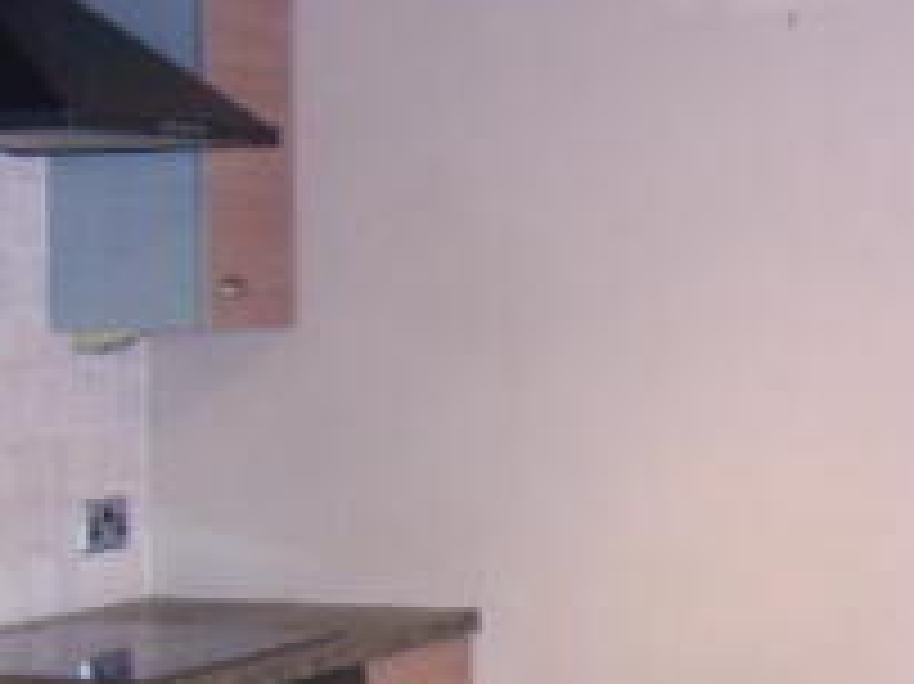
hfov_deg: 21.2
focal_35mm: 89
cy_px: 403
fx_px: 2349
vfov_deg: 16.6
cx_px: 948
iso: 200
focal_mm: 8.13
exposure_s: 1/30
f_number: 2.7
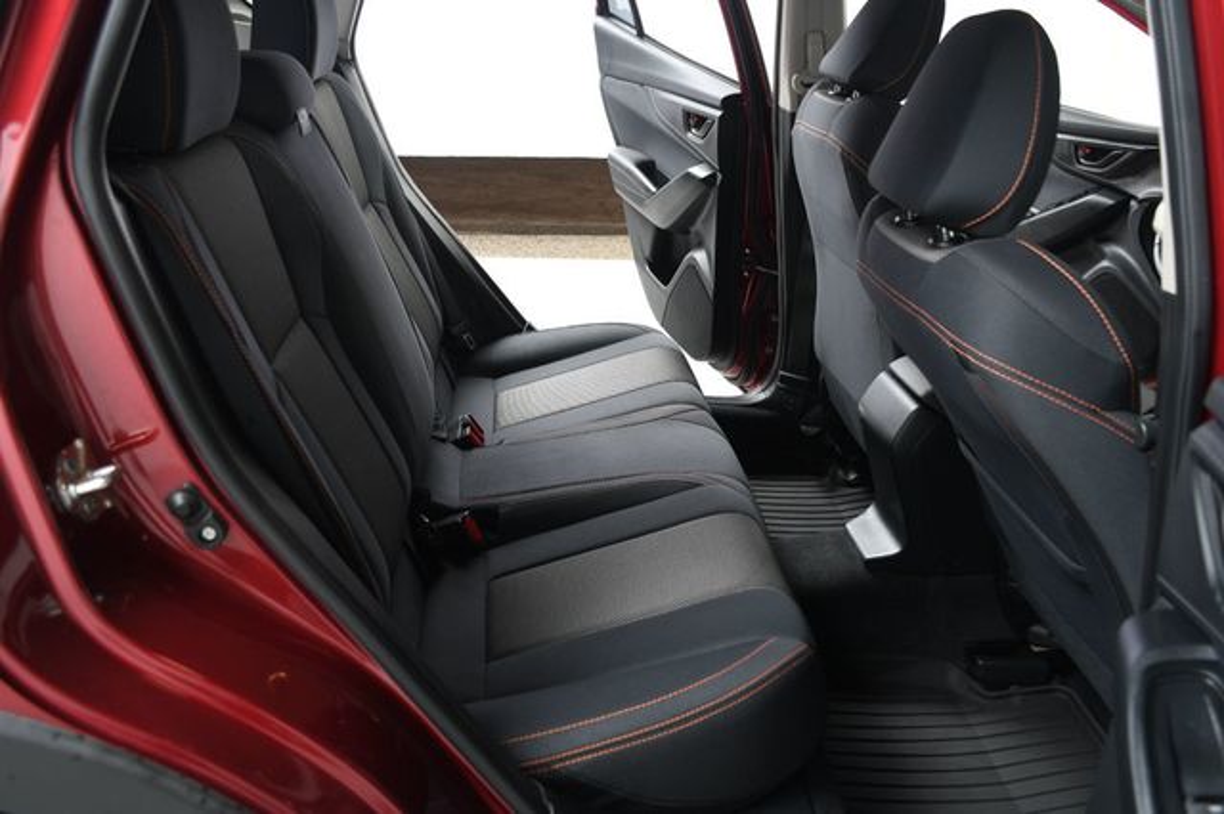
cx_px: 612
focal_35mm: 33
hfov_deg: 57.2
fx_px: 1121
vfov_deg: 39.9
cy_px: 407
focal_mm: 22
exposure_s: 1/160
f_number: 4.5
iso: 100
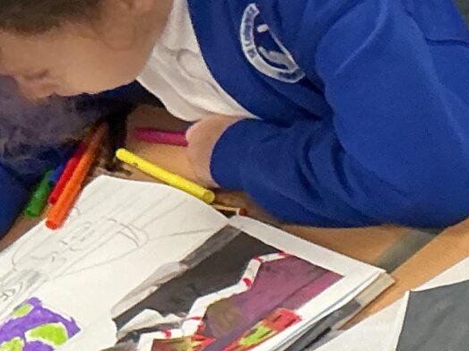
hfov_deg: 11.8
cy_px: 444
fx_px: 1923
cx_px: 1061
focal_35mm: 142
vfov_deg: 10.2
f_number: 1.8
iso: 80
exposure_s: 1/60
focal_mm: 3
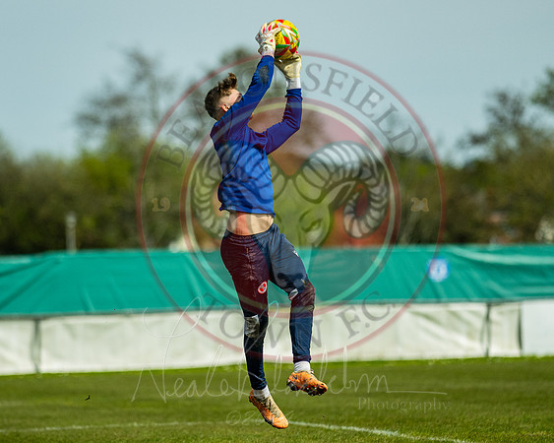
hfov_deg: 8.2
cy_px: 217
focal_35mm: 237
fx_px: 3886
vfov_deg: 6.5
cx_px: 234
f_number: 1.8
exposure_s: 1/32000
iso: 400
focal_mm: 135
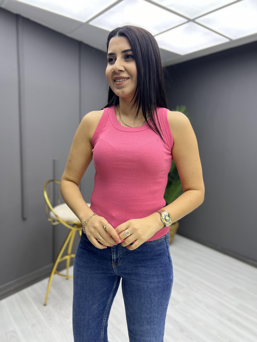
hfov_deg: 53.1
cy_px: 171
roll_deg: -1.9
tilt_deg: -7.0
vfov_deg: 67.3
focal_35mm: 26
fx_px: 257
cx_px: 128
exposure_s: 1/203
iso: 40
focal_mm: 5.7
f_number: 1.5
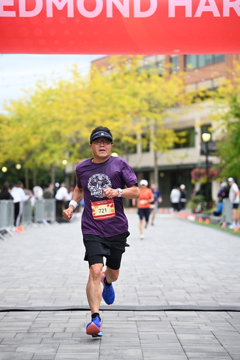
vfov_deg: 20.8
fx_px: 979
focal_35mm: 98
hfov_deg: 14.0
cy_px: 180
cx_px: 120
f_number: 2.8
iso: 640
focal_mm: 98
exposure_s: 1/2000
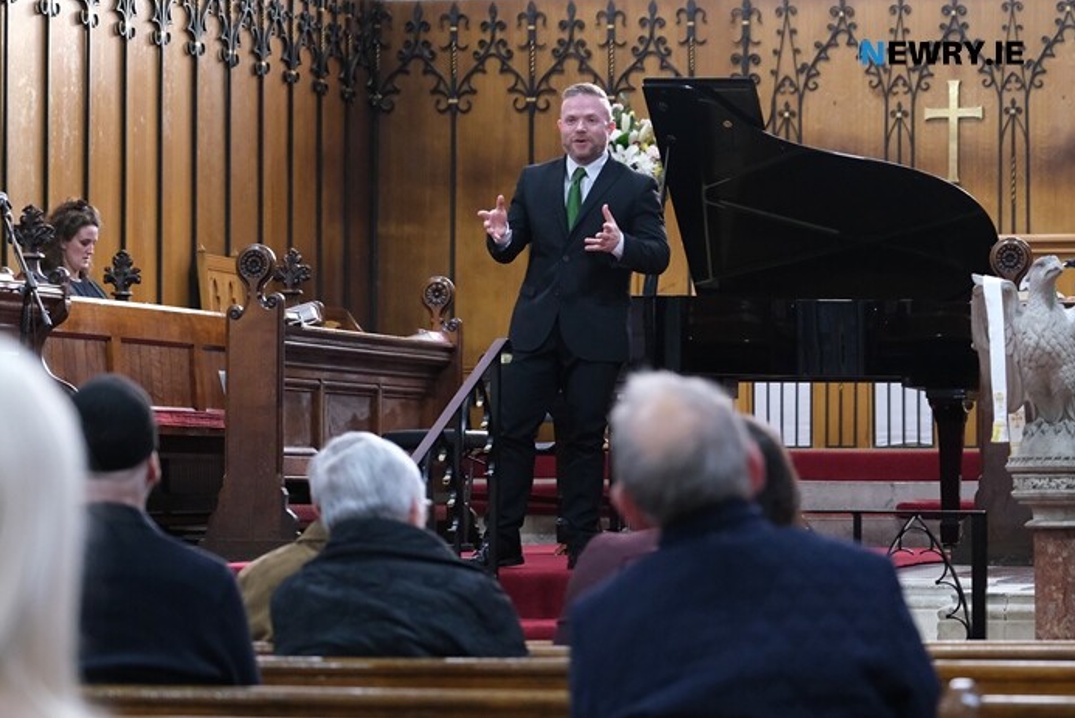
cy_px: 357
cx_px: 538
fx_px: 3107
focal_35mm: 104
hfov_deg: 19.6
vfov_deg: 13.2
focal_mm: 68.7
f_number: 2.8
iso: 3200
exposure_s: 1/125
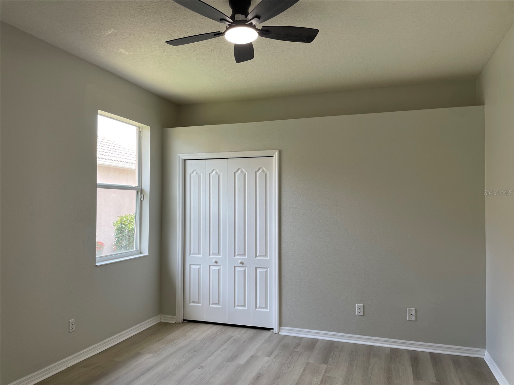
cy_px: 192
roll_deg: -0.8
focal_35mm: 26
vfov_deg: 53.1
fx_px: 386
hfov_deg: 67.3
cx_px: 257
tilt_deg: +0.3
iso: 32
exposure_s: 1/142
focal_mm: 4.2
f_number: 1.6
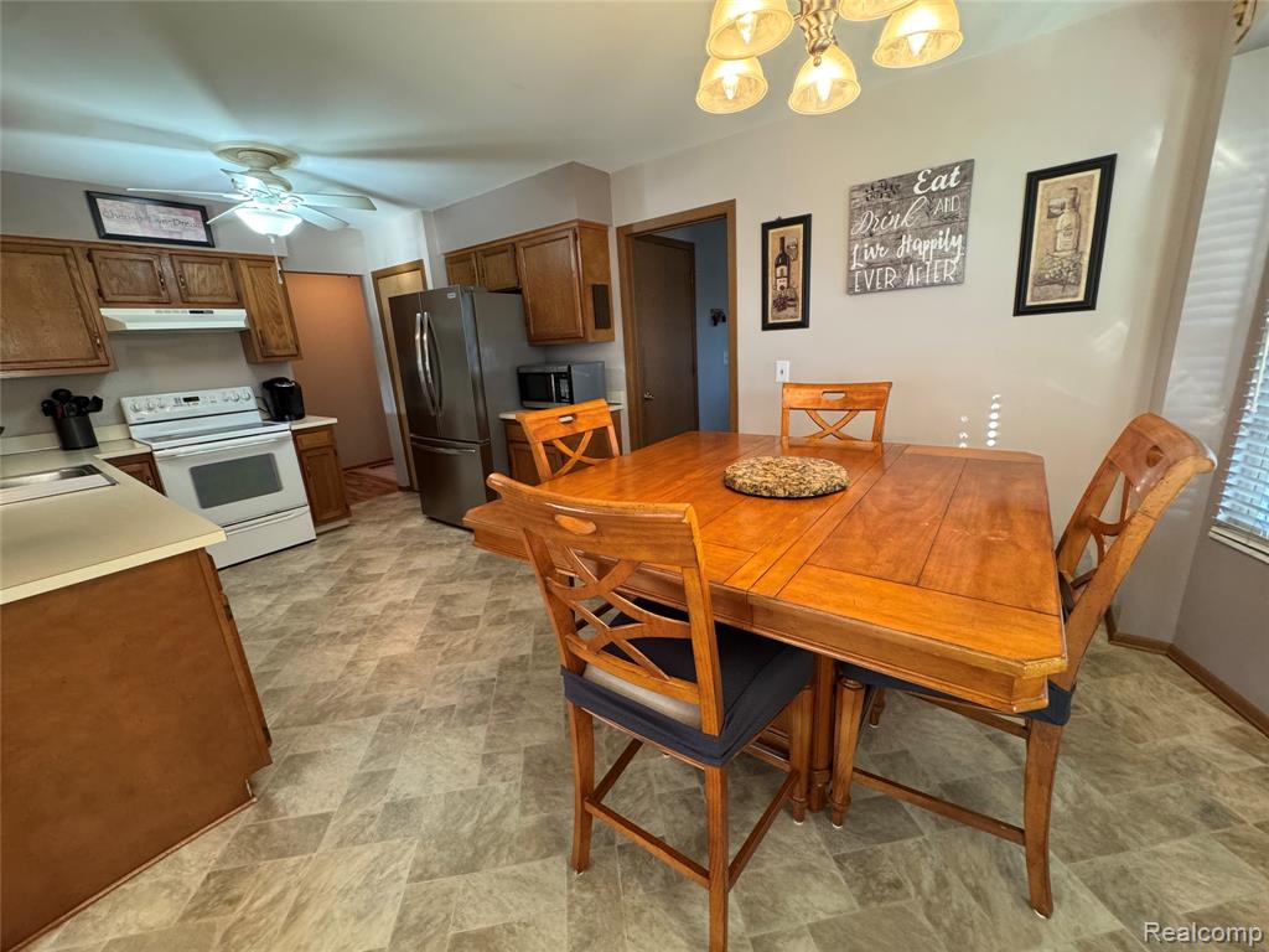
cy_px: 476
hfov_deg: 102.1
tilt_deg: -16.1
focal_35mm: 14
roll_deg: +3.5
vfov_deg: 85.7
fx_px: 513
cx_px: 634
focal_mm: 2.22
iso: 400
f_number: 2.2
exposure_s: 1/60
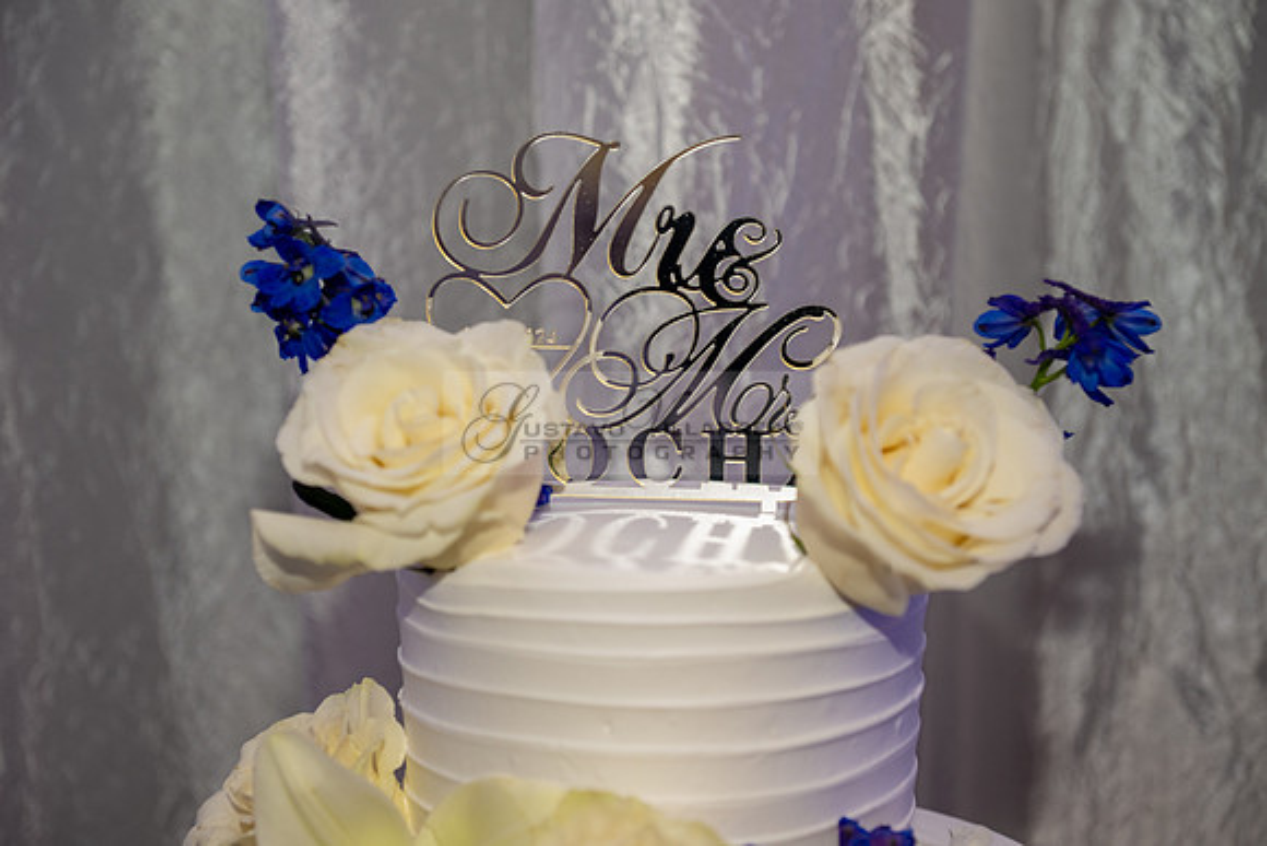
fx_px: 2464
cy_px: 423
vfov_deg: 19.5
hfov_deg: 28.8
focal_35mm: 70
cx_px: 634
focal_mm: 70
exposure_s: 1/160
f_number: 3.5
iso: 1000
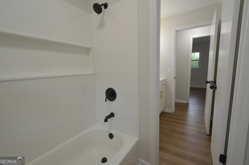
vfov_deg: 77.1
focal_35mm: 15
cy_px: 82
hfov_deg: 100.5
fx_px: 104
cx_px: 124
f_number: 9
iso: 200
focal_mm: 10
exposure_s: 1/10
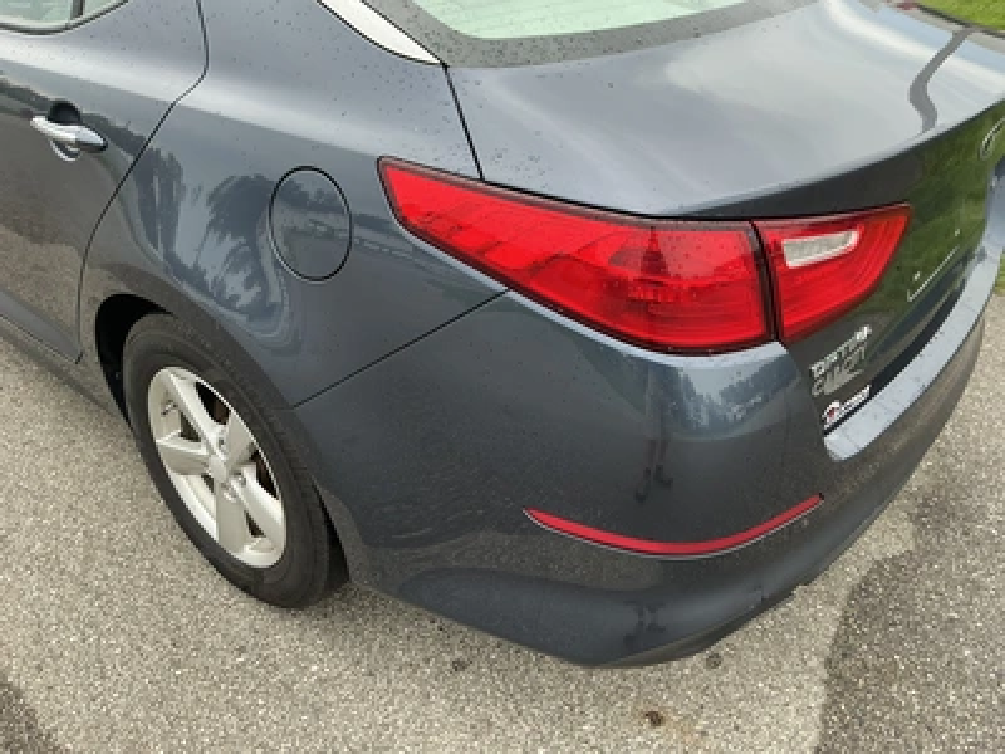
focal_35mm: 28
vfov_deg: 49.7
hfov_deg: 63.4
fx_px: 813
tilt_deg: -34.8
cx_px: 502
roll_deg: -1.4
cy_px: 377
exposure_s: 1/202
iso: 20
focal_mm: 3
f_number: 1.8
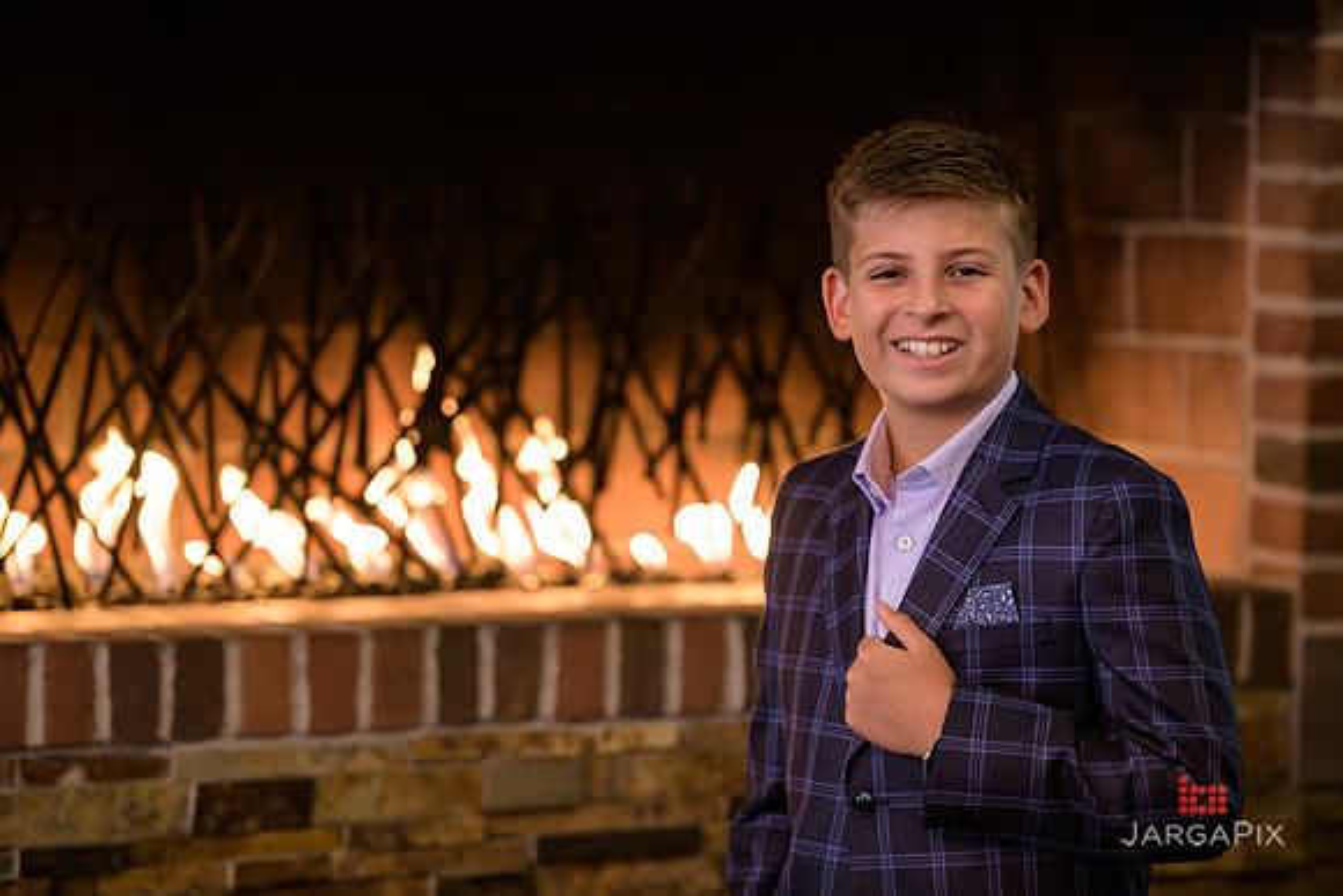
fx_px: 5970
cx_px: 672
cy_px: 448
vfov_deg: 8.6
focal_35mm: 160
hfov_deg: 12.8
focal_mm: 160
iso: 800
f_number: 3.2
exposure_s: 1/125
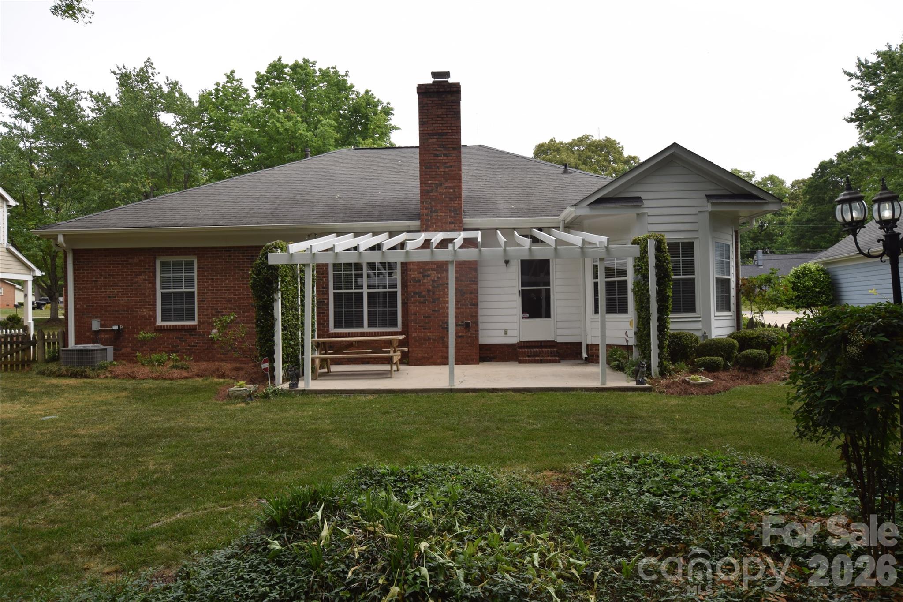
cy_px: 301
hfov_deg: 77.3
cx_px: 452
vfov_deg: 56.1
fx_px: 564
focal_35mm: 22
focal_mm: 15
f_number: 6.3
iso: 100
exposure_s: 1/160
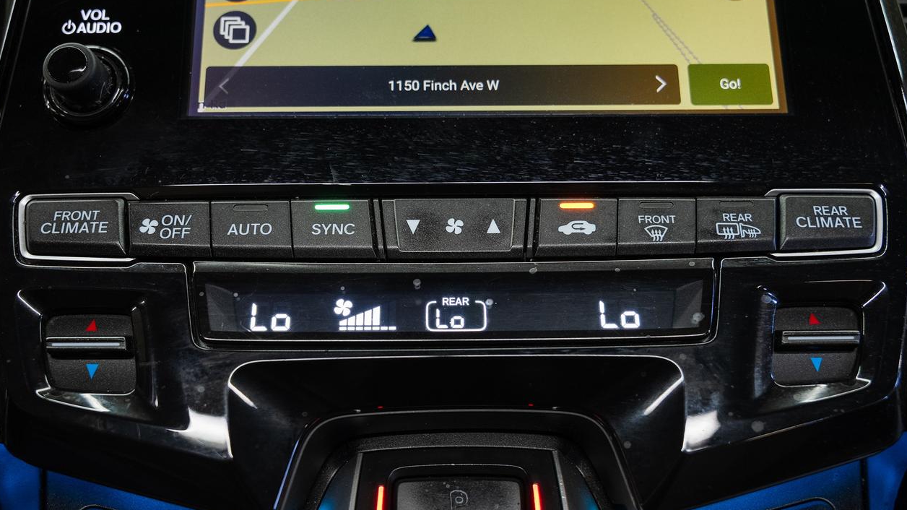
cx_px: 454
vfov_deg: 34.6
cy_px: 279
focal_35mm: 34
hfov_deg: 58.0
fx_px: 818
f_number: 4
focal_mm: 27.7
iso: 500
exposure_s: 1/40
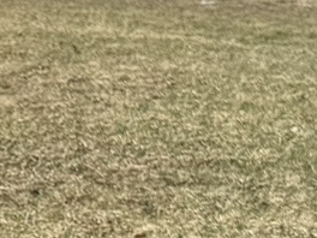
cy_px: 382
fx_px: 1703
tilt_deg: -13.7
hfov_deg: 9.6
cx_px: -397
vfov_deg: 7.8
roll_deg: -0.5
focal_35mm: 186
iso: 80
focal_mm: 6.76
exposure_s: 1/3425
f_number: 1.78
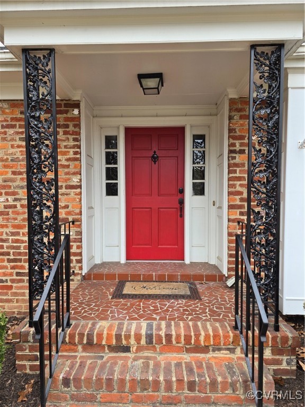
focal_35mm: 23
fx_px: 270
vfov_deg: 73.9
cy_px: 204
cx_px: 152
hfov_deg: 58.9
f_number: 1.7
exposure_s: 1/180
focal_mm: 6.3
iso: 20
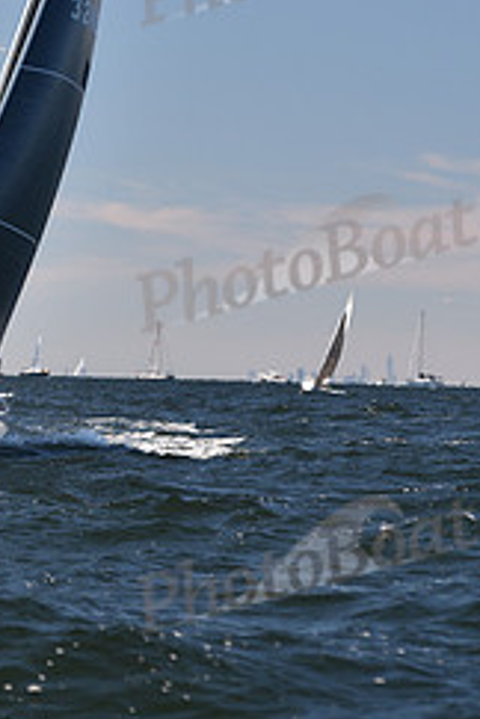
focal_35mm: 267
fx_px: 5340
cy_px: 145
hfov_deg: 5.1
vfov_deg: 7.7
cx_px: -16
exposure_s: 1/1000
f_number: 3.5
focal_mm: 112
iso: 200
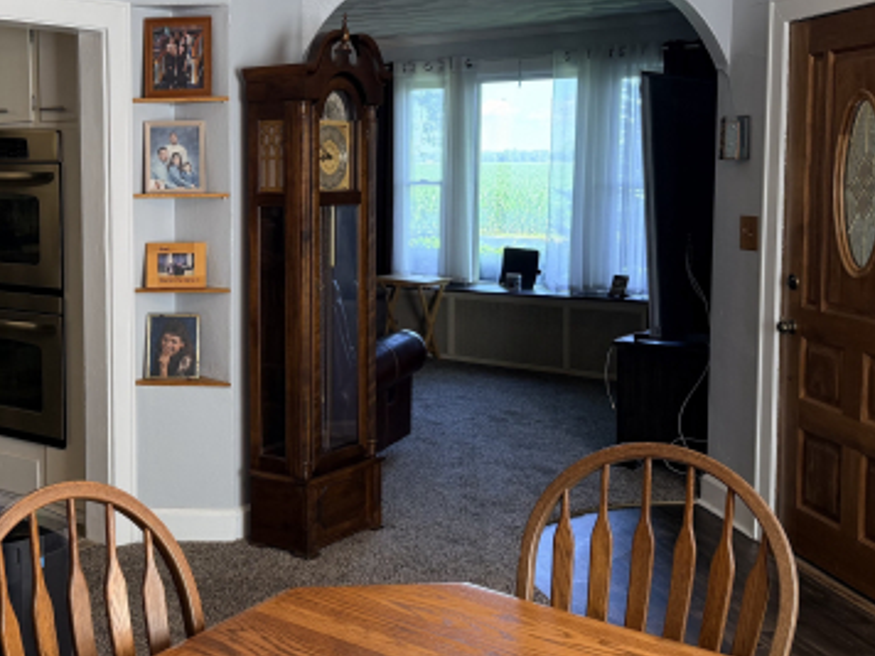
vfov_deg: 32.1
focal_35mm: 45
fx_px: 1137
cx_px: 232
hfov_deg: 41.0
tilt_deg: -4.4
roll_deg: +0.4
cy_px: 251
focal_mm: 6.76
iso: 125
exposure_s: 1/142
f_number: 1.78
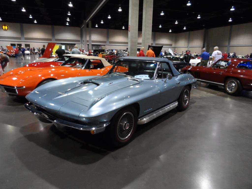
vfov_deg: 56.8
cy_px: 94
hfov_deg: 71.6
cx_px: 126
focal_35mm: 24
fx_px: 175
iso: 320
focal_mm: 4
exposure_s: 1/30
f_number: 3.2
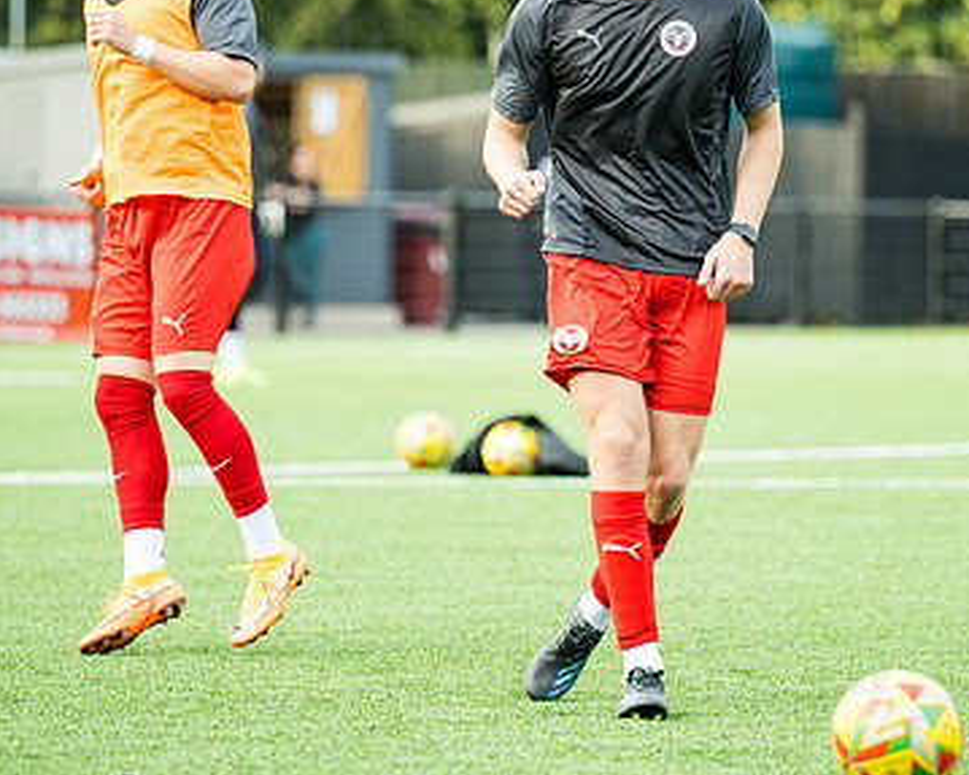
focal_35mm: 306
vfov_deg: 5.1
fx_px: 8773
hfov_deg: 6.3
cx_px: 539
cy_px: 305
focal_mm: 150
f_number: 2.8
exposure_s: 1/500
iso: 400
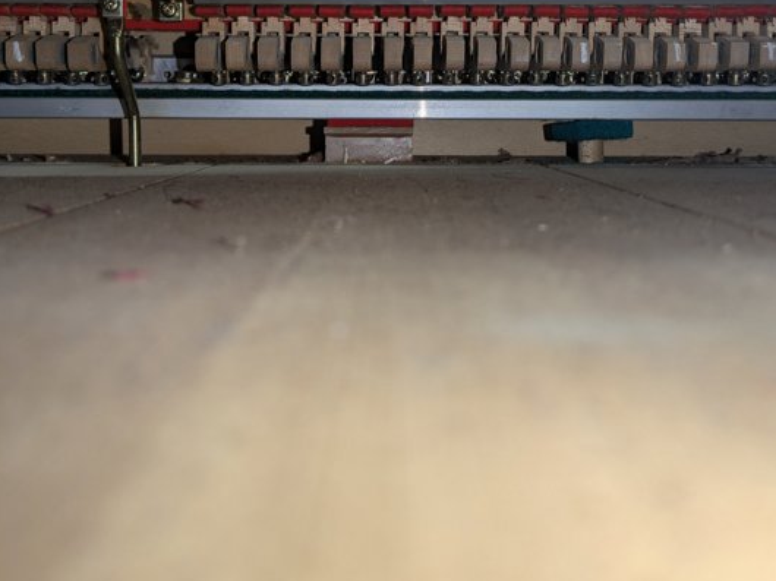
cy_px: 133
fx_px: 762
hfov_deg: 54.0
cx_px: 390
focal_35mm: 34
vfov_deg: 40.4
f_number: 1.89
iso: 79
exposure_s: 1/120
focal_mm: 5.43
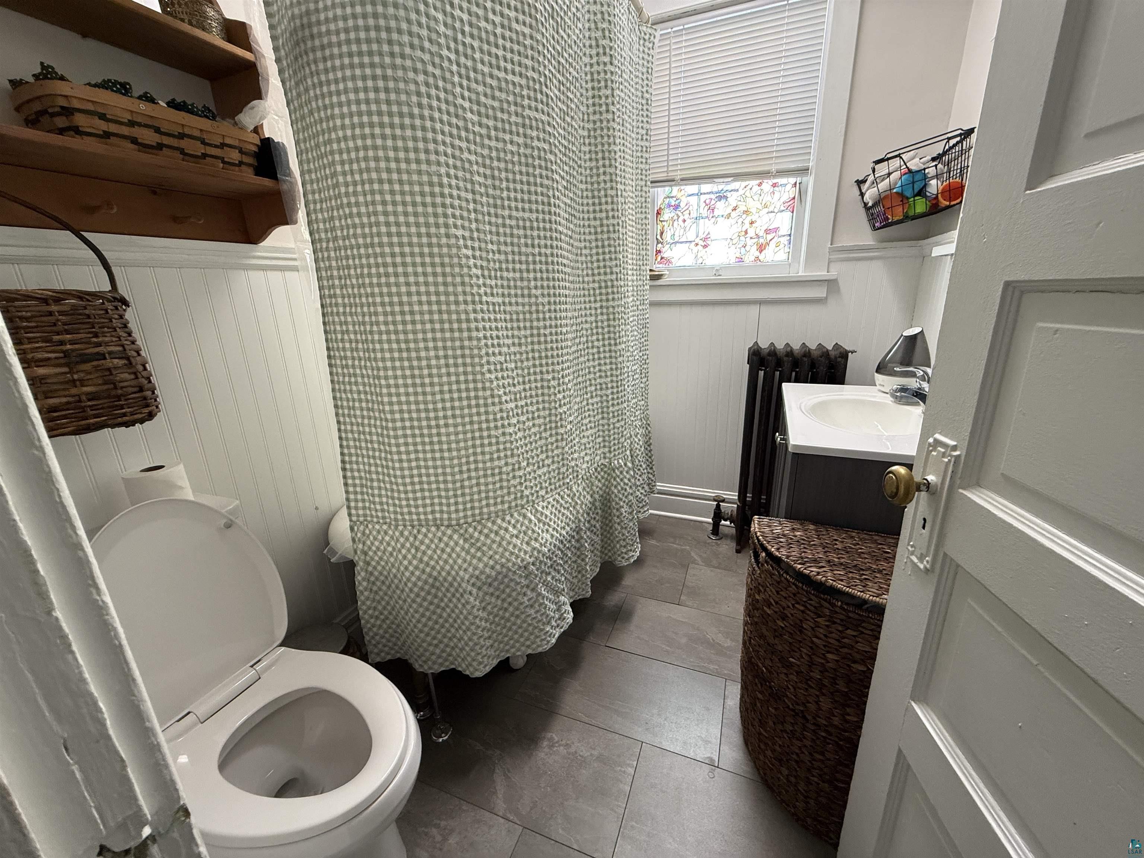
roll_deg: +2.0
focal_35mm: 14
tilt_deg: -16.1
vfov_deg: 85.7
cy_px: 429
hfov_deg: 102.1
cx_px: 572
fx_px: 463
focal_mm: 2.22
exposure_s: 1/60
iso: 200
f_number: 2.2
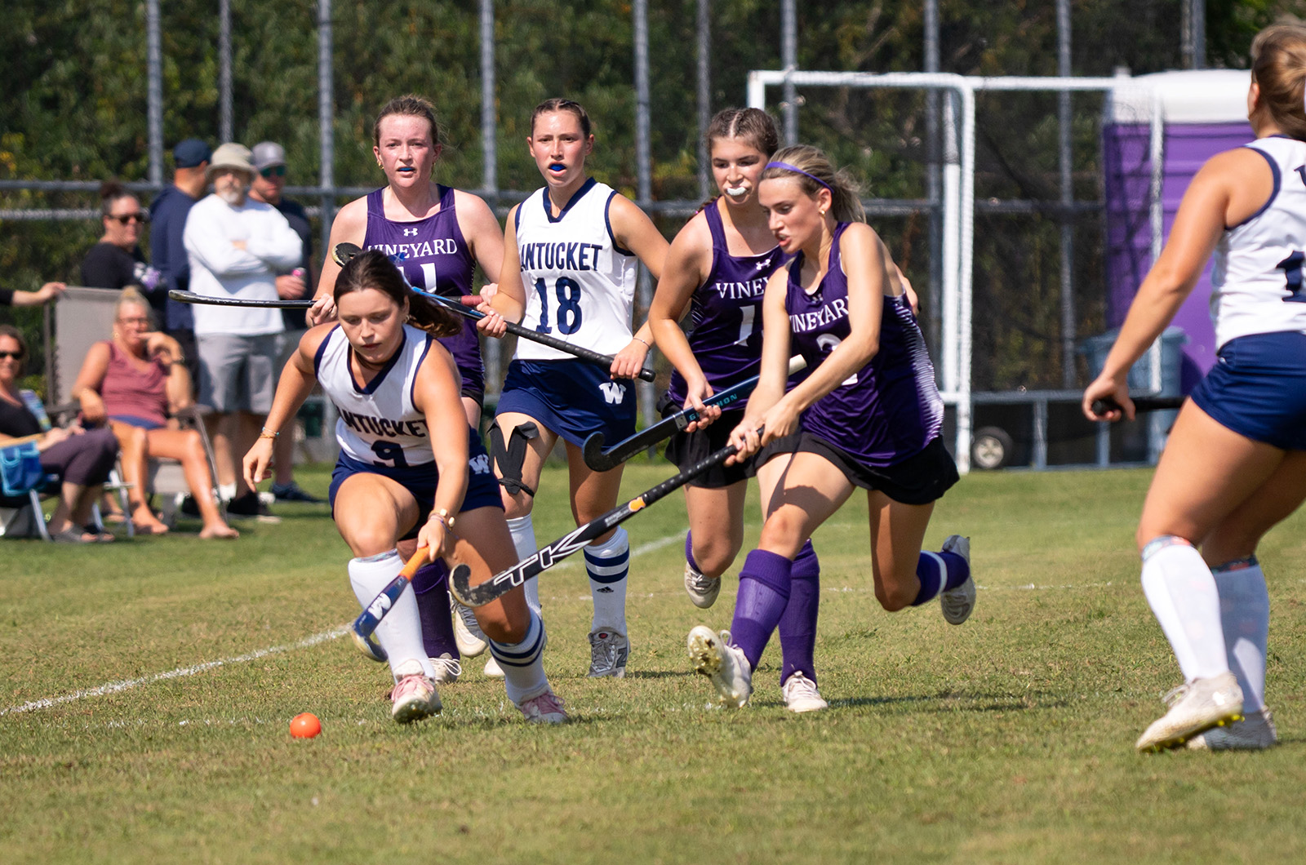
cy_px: 432
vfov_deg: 3.2
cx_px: 653
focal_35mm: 426
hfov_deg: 4.8
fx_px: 15423
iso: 640
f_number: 5.6
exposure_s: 1/3200
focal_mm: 284
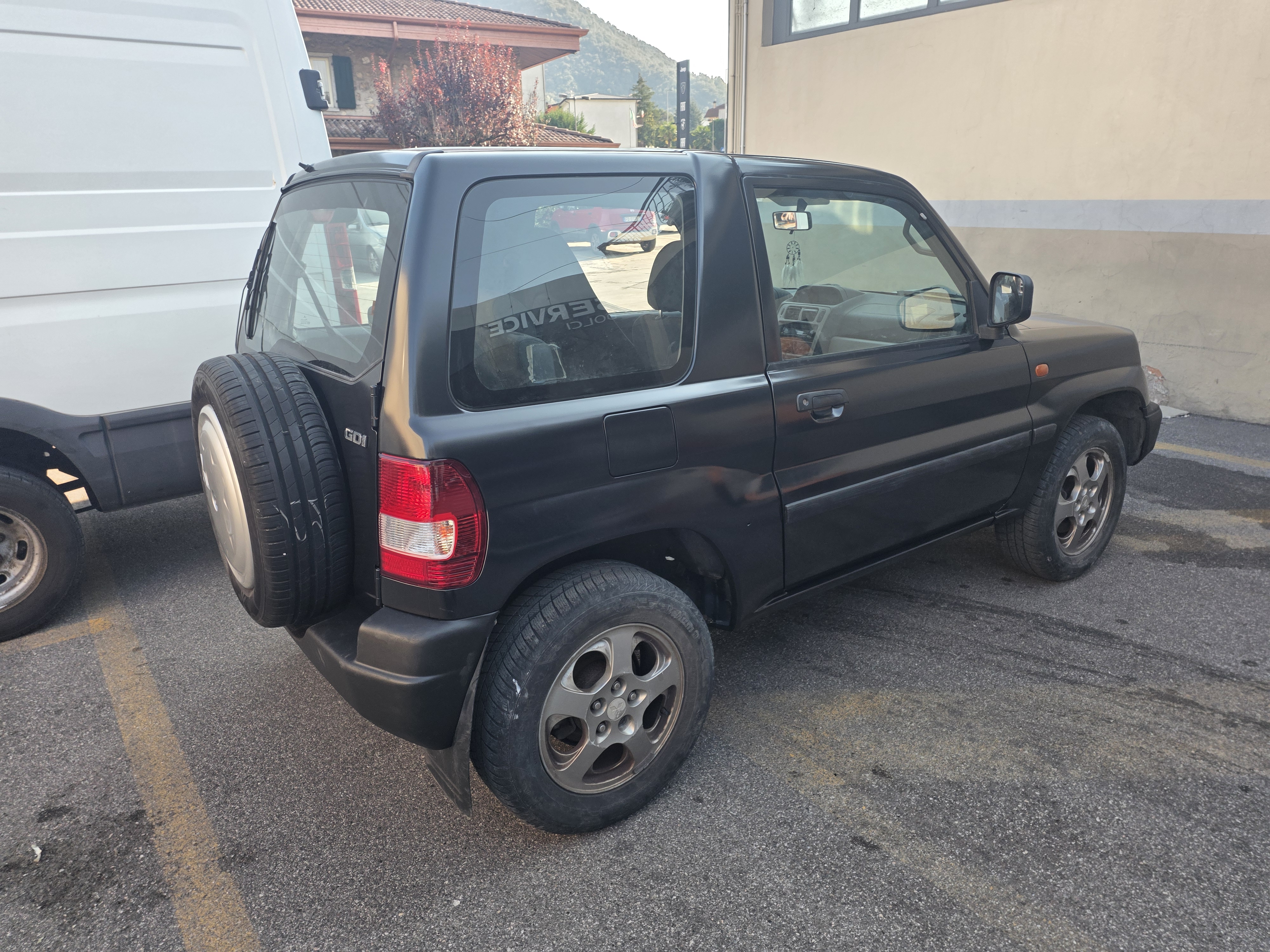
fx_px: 844
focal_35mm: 23
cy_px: 476
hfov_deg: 73.9
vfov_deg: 58.9
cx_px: 635
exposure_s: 1/359
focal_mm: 6.25
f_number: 1.7
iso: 40
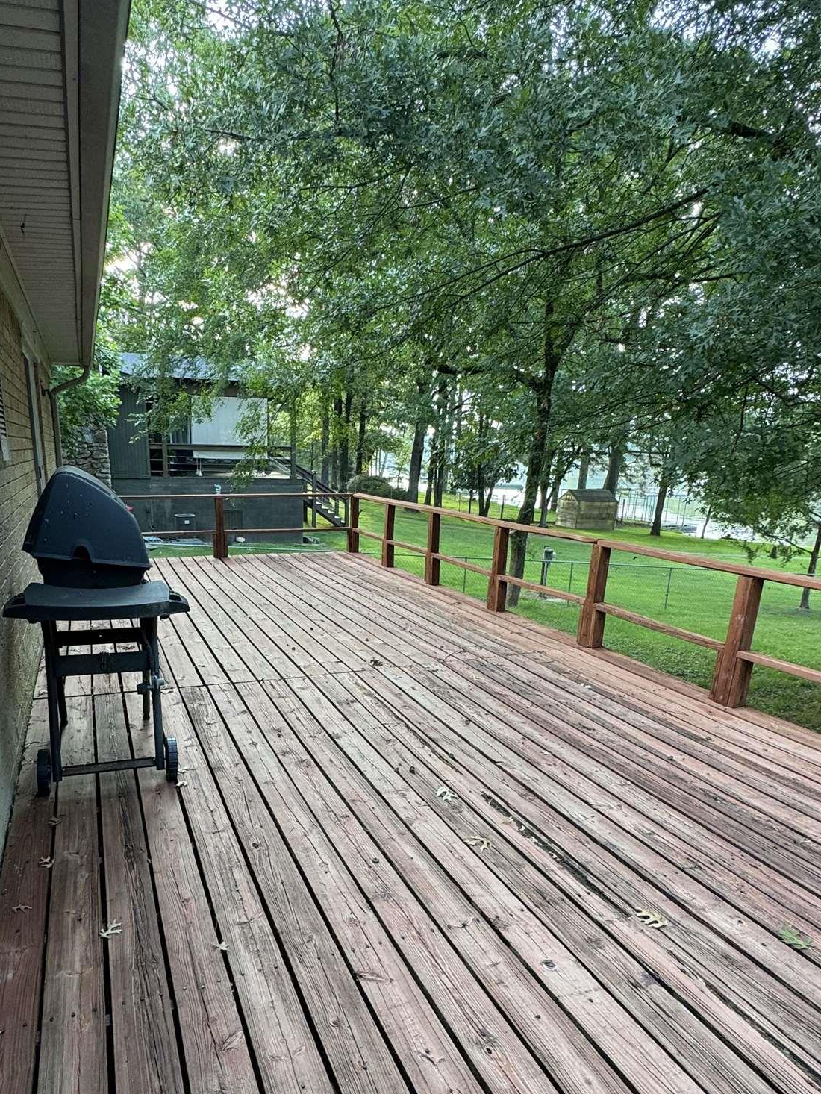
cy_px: 656
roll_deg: -0.7
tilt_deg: -14.3
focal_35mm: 22
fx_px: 696
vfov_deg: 75.5
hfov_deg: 60.7
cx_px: 343
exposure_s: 1/99
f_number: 2.2
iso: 100
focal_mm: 2.22
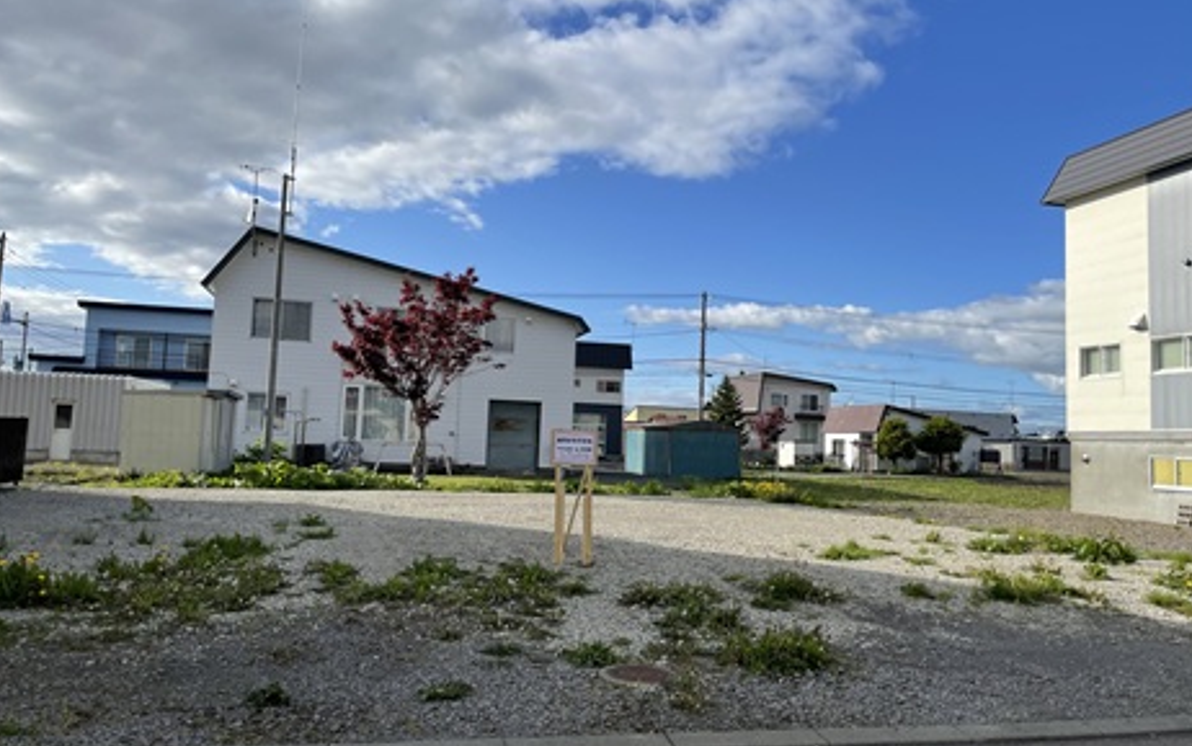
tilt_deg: +4.3
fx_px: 910
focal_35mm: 28
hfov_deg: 66.5
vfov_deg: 44.6
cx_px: 593
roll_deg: -1.7
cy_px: 364
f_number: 1.6
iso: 32
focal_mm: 4.2
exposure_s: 1/3401
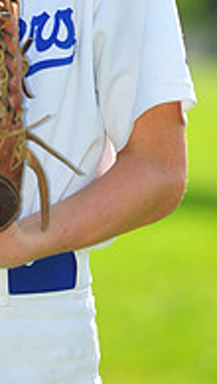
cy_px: -120
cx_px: -8
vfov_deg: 4.0
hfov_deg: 2.2
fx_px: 5553
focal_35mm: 544
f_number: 4.5
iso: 320
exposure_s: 1/1250
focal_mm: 175
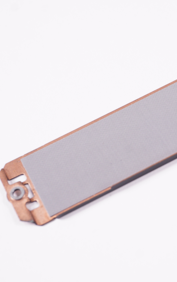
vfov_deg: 23.1
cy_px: 141
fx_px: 693
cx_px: 162
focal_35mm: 90
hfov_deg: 14.4
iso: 640
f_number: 8
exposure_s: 1/200
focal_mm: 39
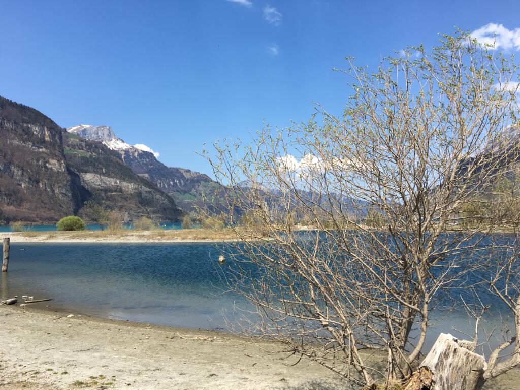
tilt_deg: +3.8
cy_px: 195
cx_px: 260
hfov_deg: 61.7
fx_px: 436
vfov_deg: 48.2
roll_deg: +0.1
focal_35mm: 29
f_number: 2.2
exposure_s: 1/1508
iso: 25
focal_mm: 4.15
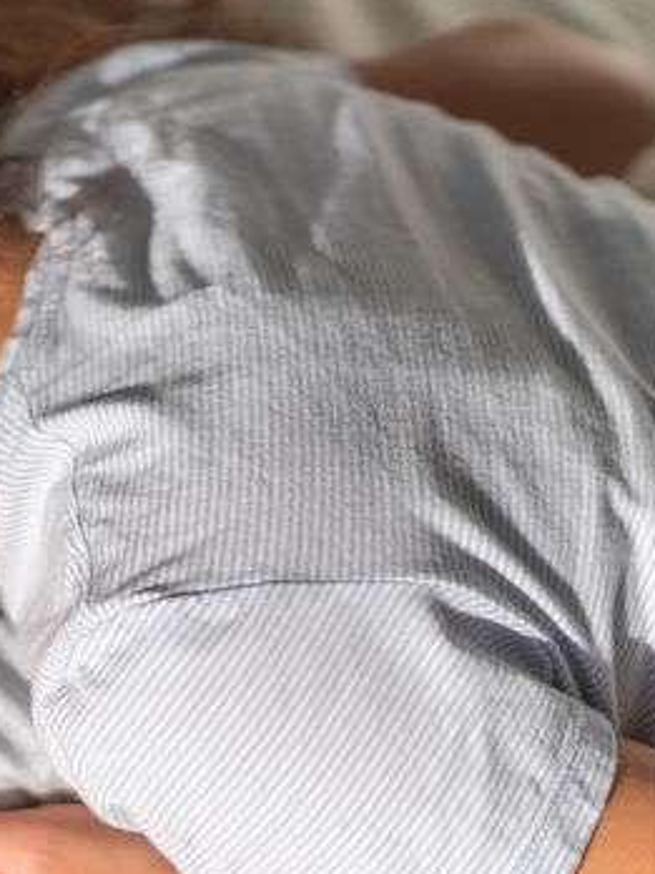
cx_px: 6
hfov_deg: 17.6
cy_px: 672
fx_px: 2069
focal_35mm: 82
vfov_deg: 23.6
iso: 100
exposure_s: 1/4000
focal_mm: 35
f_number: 1.4
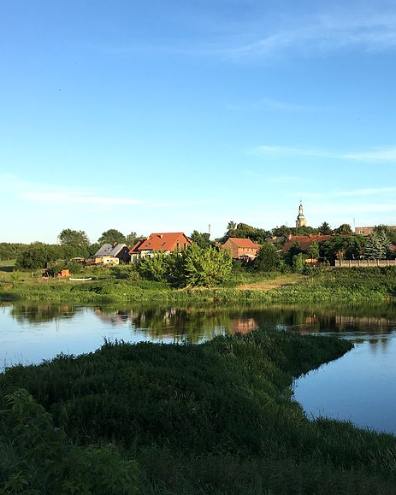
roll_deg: +0.1
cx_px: 342
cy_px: 230
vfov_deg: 42.0
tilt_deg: +2.2
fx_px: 645
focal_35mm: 44
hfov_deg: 32.7
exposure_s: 1/884
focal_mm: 4.15
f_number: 2.2
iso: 25
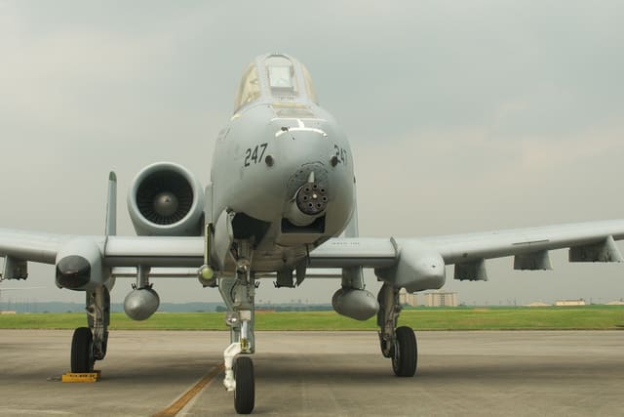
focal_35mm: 38
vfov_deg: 35.5
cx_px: 312
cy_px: 208
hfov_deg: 51.3
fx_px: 650
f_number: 8
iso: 360
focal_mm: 25
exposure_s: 1/500
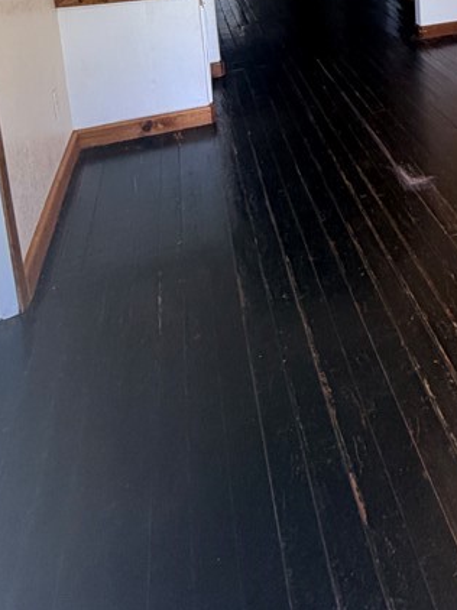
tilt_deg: -8.8
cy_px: -45
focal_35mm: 34
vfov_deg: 43.3
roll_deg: +1.1
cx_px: 476
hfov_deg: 36.7
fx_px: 599
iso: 160
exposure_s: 1/60
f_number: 2.2
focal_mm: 2.22
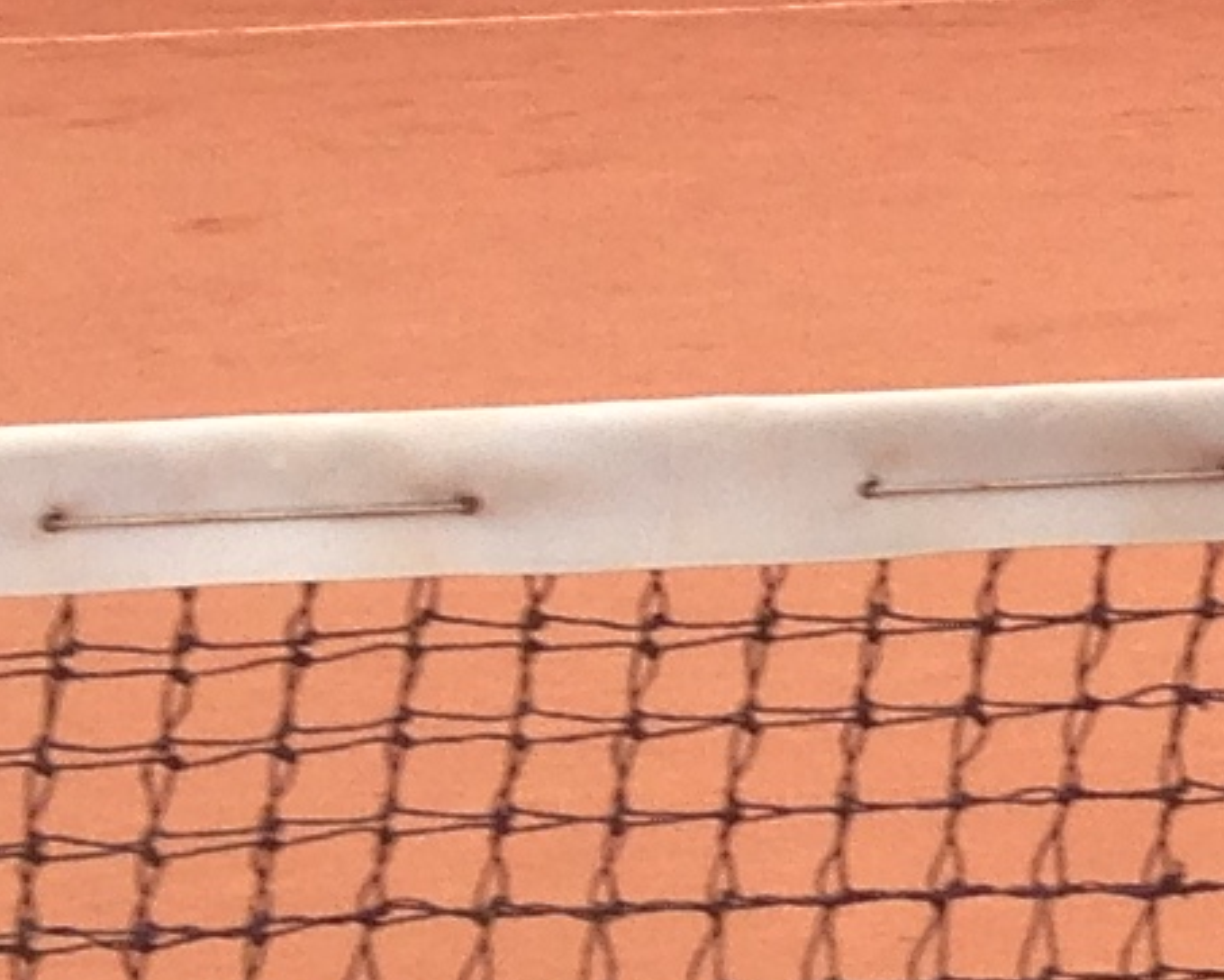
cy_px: 265
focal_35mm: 232
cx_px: 2837
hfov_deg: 7.8
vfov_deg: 6.7
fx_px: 8410
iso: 64
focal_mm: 4.12
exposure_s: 1/120
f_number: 2.4
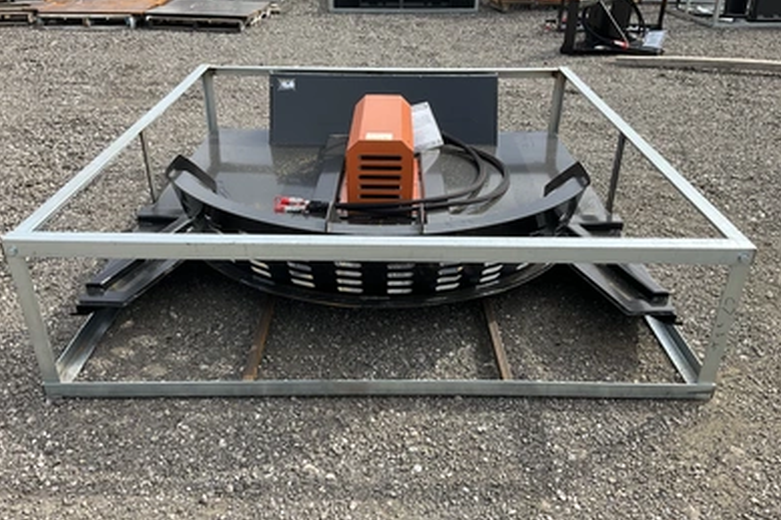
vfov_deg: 42.3
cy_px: 247
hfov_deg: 60.3
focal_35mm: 31
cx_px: 381
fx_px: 672
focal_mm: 3
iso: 25
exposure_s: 1/650
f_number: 1.8
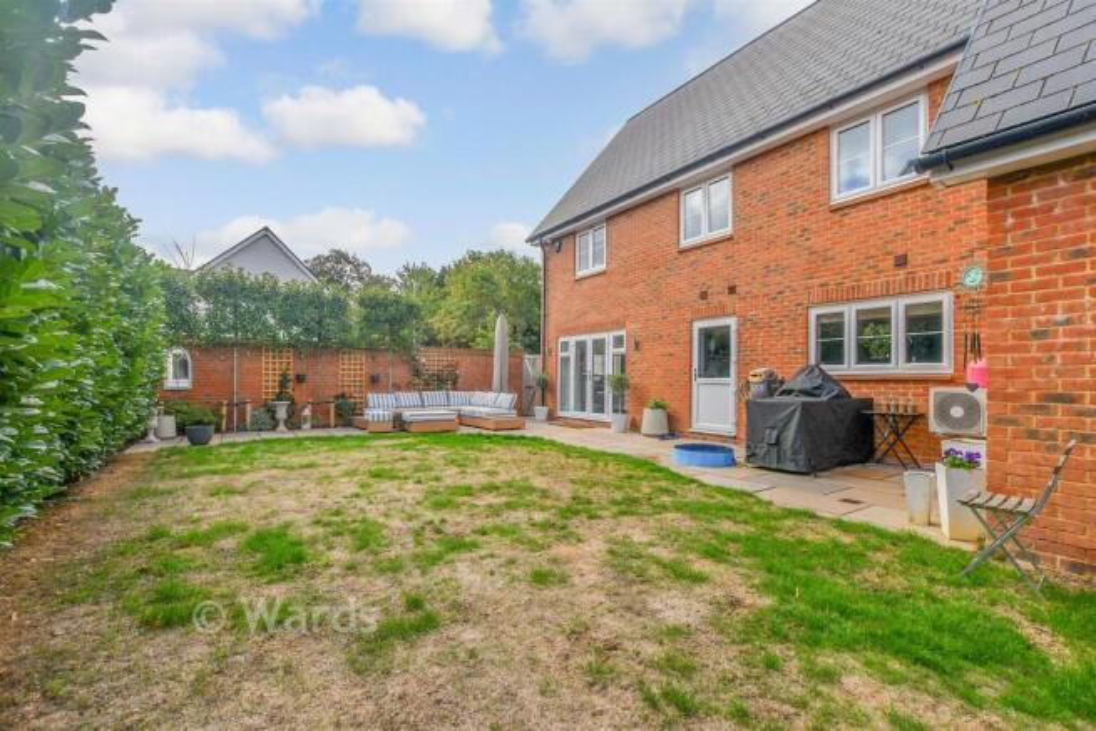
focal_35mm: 15
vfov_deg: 77.4
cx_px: 548
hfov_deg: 100.4
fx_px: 457
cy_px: 366
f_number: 8
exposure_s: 1/250
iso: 160
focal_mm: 10
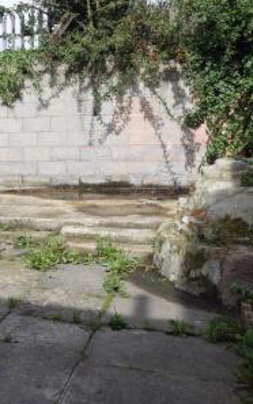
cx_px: -37
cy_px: 203
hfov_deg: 24.3
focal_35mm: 49
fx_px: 540
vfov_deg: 41.0
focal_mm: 20
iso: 200
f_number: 9
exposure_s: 1/320
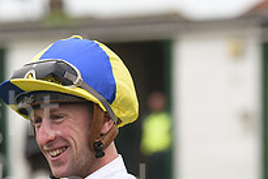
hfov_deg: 4.4
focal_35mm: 466
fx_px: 3471
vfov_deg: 3.0
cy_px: 199
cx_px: -21
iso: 1000
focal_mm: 165
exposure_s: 1/2000
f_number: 4.5
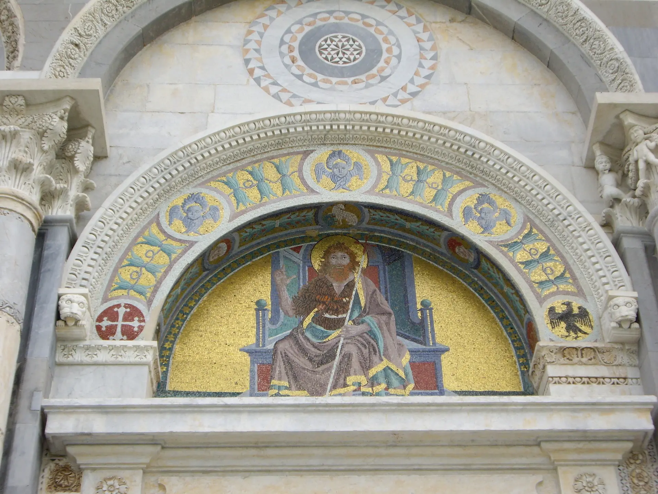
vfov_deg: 22.3
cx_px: 329
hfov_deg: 29.4
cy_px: 247
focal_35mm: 66
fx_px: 1255
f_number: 3.6
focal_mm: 10.7
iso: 100
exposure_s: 1/400
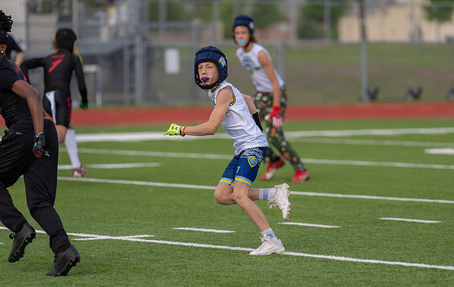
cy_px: 141
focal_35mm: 238
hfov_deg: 8.8
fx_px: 2948
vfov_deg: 5.6
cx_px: 250
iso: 100
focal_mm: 200
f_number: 2.8
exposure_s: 1/1250
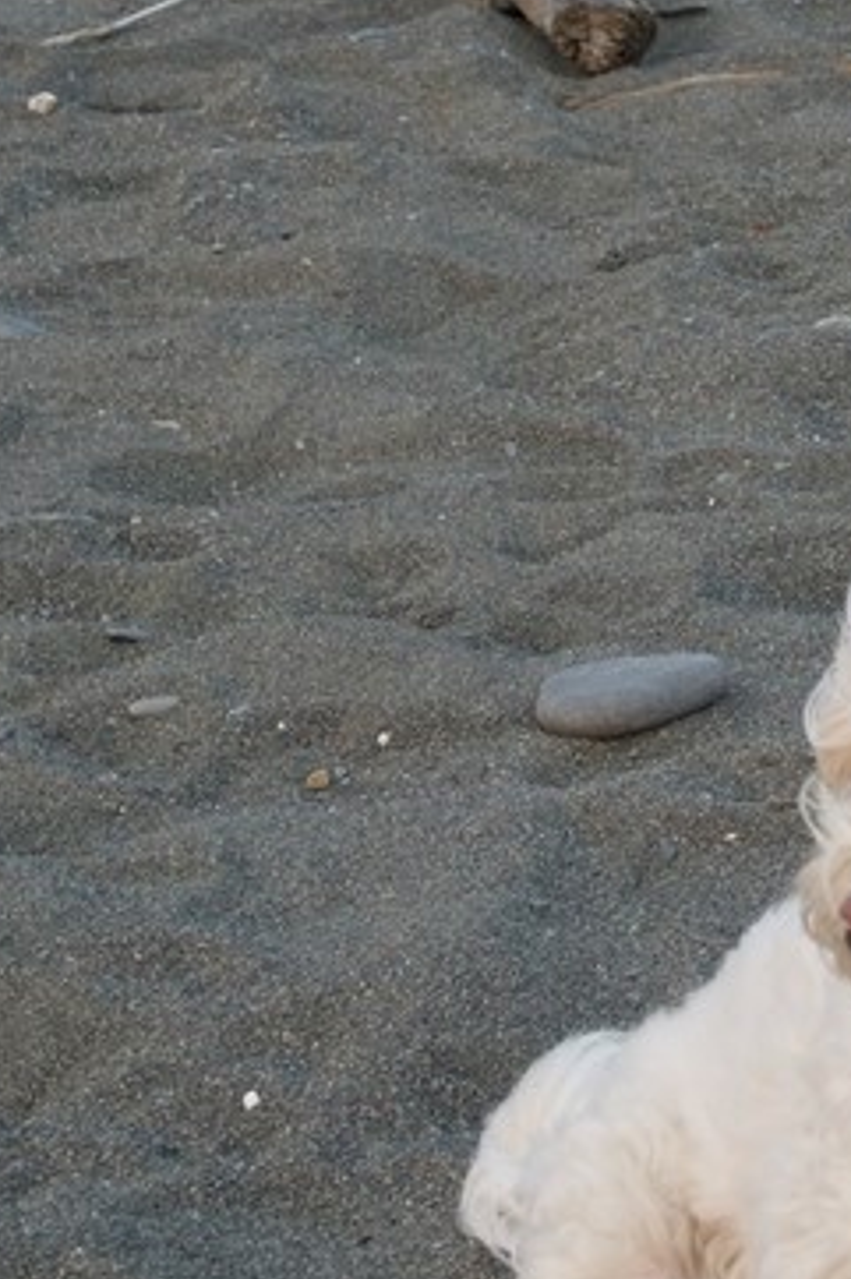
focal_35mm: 130
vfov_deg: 15.6
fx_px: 4631
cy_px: 163
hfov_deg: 10.3
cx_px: 996
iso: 400
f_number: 7.1
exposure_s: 1/200
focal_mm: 29
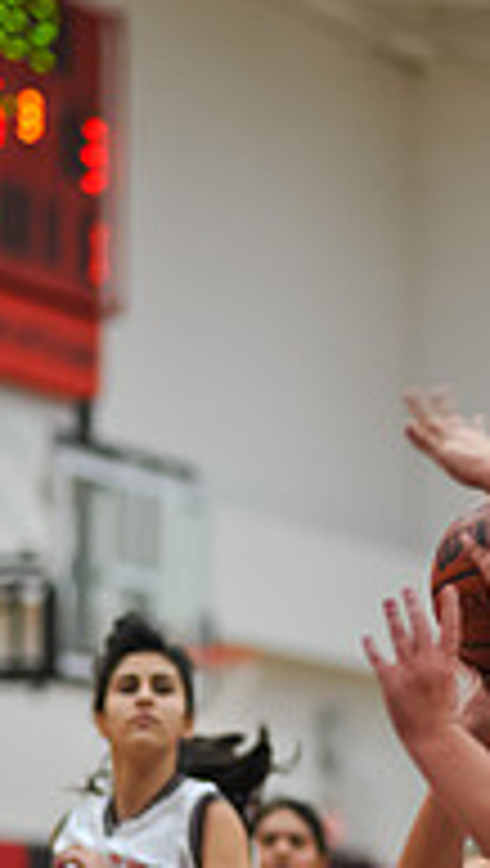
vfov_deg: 10.4
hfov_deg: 5.9
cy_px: 670
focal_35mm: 207
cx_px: 578
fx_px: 4767
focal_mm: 85
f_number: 2
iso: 1000
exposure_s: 1/500
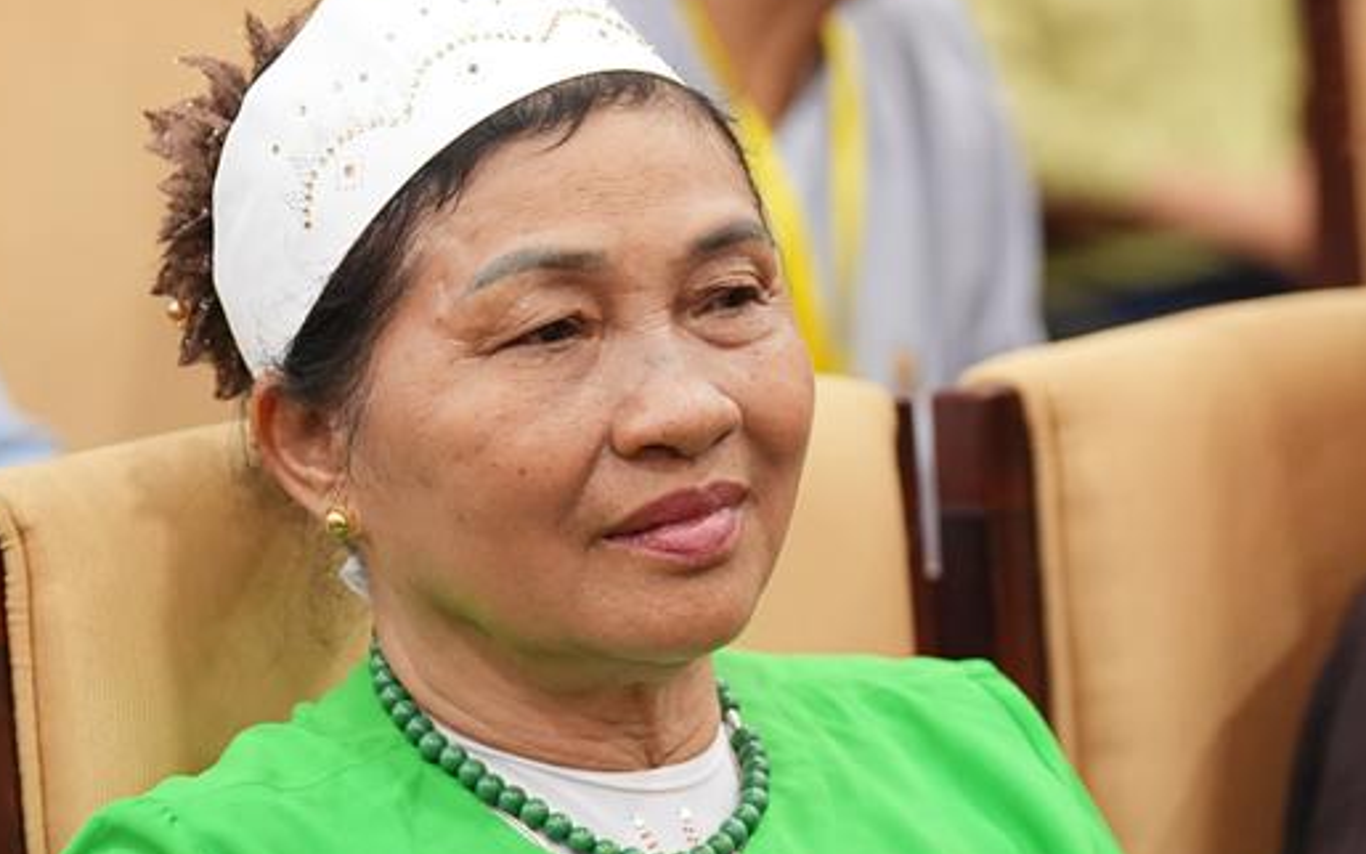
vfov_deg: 6.3
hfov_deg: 10.0
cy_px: 552
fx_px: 7781
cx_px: 623
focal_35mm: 209
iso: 1600
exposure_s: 1/125
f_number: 2.8
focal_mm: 88
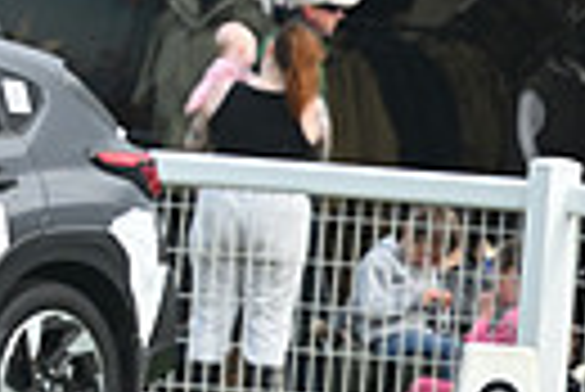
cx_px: -652
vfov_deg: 0.8
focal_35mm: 1784
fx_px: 29022
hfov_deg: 1.2
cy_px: -34
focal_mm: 400
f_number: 5.6
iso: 800
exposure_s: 1/1250
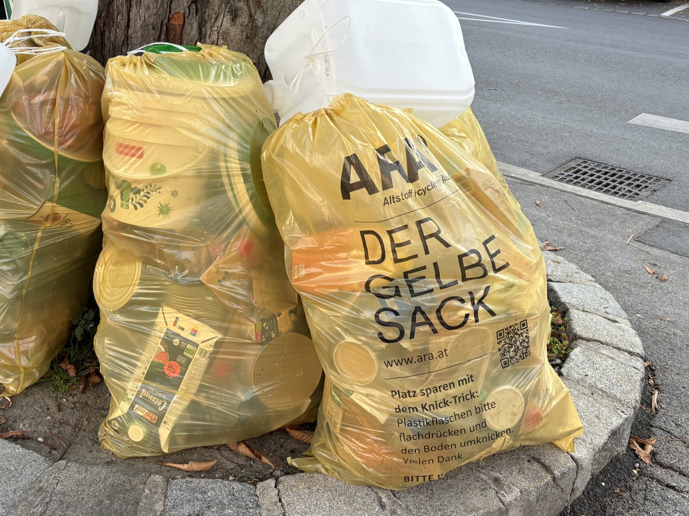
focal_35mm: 39
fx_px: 776
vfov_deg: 36.6
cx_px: 240
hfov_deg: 47.2
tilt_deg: -21.8
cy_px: 193
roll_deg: -2.7
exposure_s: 1/180
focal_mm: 5.96
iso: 40
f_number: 1.6
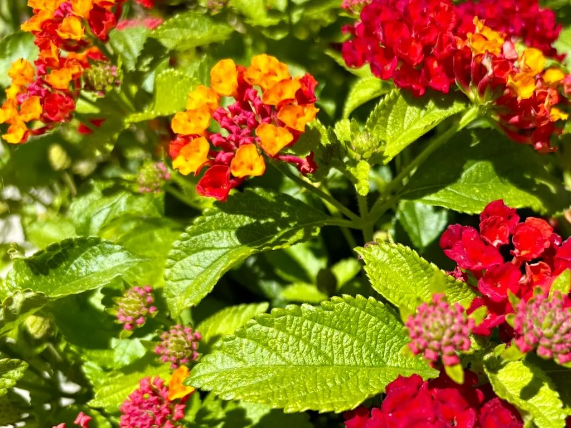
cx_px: 286
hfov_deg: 67.3
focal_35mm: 26
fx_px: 429
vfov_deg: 53.1
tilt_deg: -51.2
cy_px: 214
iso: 50
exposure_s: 1/2242
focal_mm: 5.96
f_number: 1.6
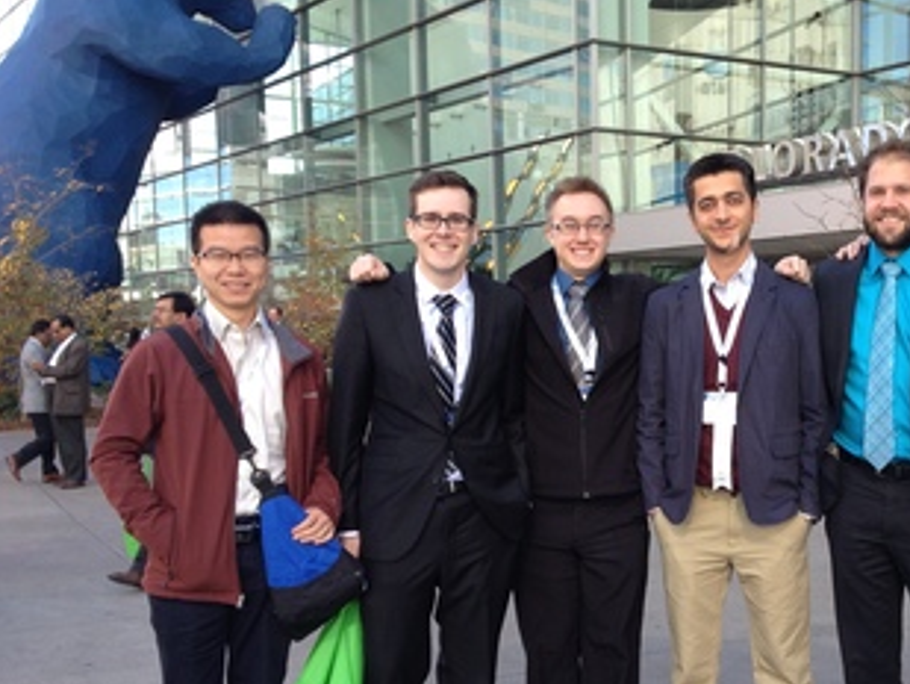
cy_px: 448
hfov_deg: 36.8
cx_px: 660
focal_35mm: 51
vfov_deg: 28.4
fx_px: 1341
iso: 50
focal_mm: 4.28
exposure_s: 1/126
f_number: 2.4
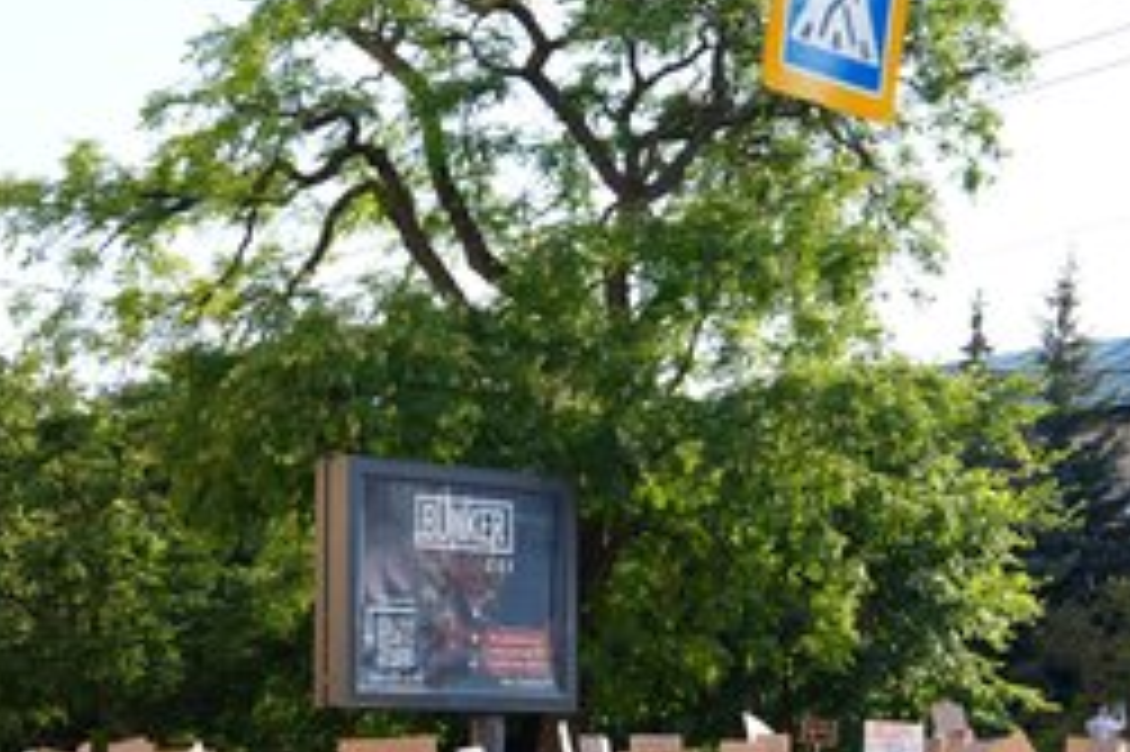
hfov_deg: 22.3
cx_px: 360
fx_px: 2854
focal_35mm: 91
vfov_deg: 14.9
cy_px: 565
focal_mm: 57
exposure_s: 1/125
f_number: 5
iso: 80
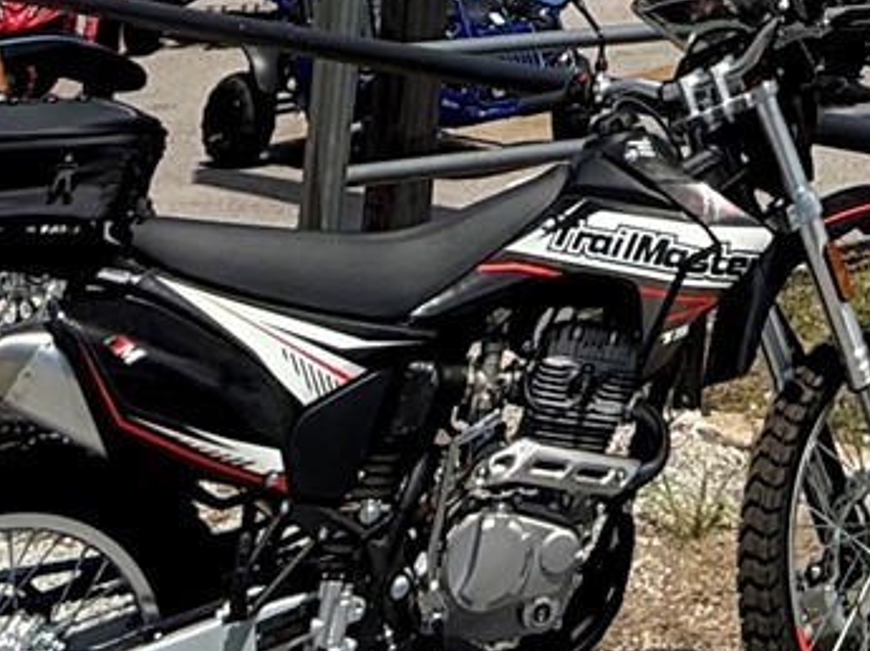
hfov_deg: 21.7
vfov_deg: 13.8
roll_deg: +1.5
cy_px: -886
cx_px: 1228
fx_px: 1958
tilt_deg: +16.1
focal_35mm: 78
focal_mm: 2.22
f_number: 2.2
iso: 50
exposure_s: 1/2976
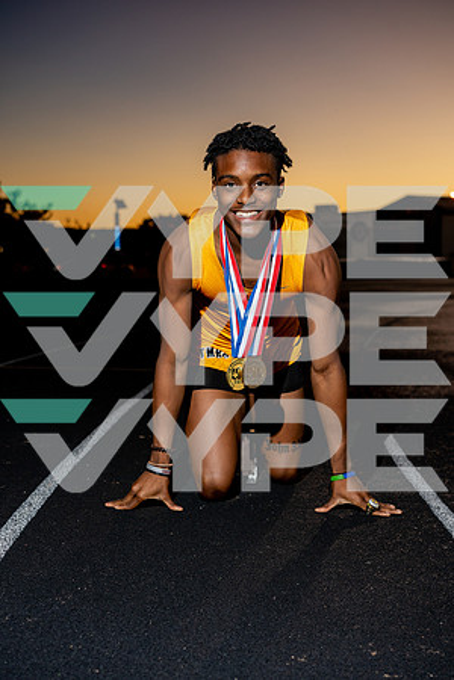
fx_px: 1040
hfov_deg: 24.6
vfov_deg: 36.2
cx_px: 227
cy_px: 340
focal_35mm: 55
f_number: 4.5
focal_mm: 55
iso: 250
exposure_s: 1/200
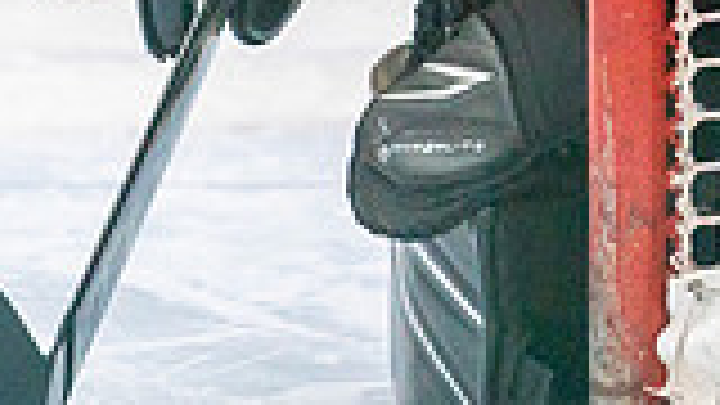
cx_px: 286
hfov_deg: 2.7
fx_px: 15521
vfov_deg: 1.5
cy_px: -463
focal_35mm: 813
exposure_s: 1/1250
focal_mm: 198
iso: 3200
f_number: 2.8
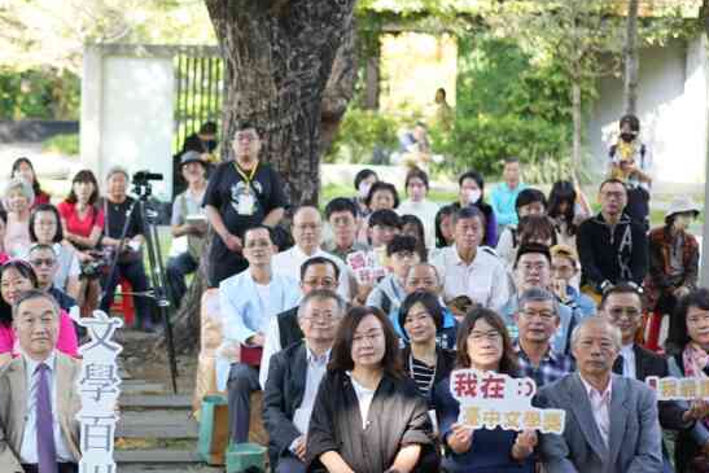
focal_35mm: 103
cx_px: 104
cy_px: 294
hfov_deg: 19.5
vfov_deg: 13.3
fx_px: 2029
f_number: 2
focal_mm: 55
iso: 100
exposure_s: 1/160
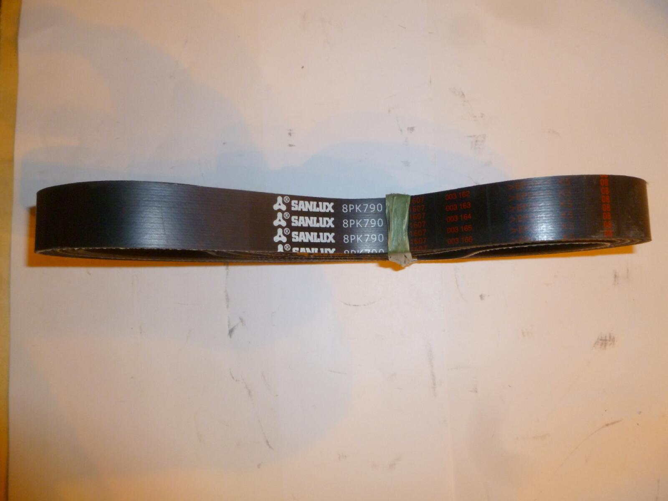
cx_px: 334
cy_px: 250
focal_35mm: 28
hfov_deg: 63.4
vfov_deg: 49.7
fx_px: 540
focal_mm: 5
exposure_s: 1/30
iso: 250
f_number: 3.3
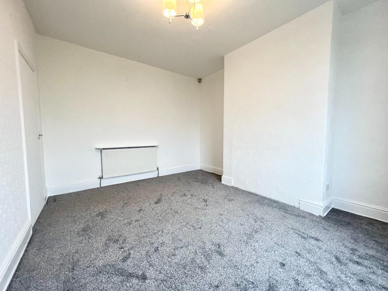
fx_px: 146
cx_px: 194
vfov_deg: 89.9
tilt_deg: -4.7
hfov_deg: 106.2
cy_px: 146
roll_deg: +0.2
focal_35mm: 13
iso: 200
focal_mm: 1.57
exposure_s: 1/100
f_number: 1.8
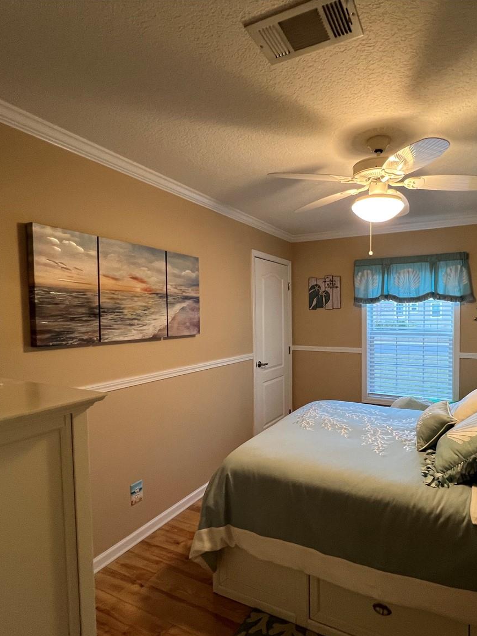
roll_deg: +0.0
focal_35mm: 18
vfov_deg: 87.7
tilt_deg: -3.1
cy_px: 329
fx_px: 331
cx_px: 296
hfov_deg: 70.5
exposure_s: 1/60
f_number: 1.8
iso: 200
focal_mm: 1.57
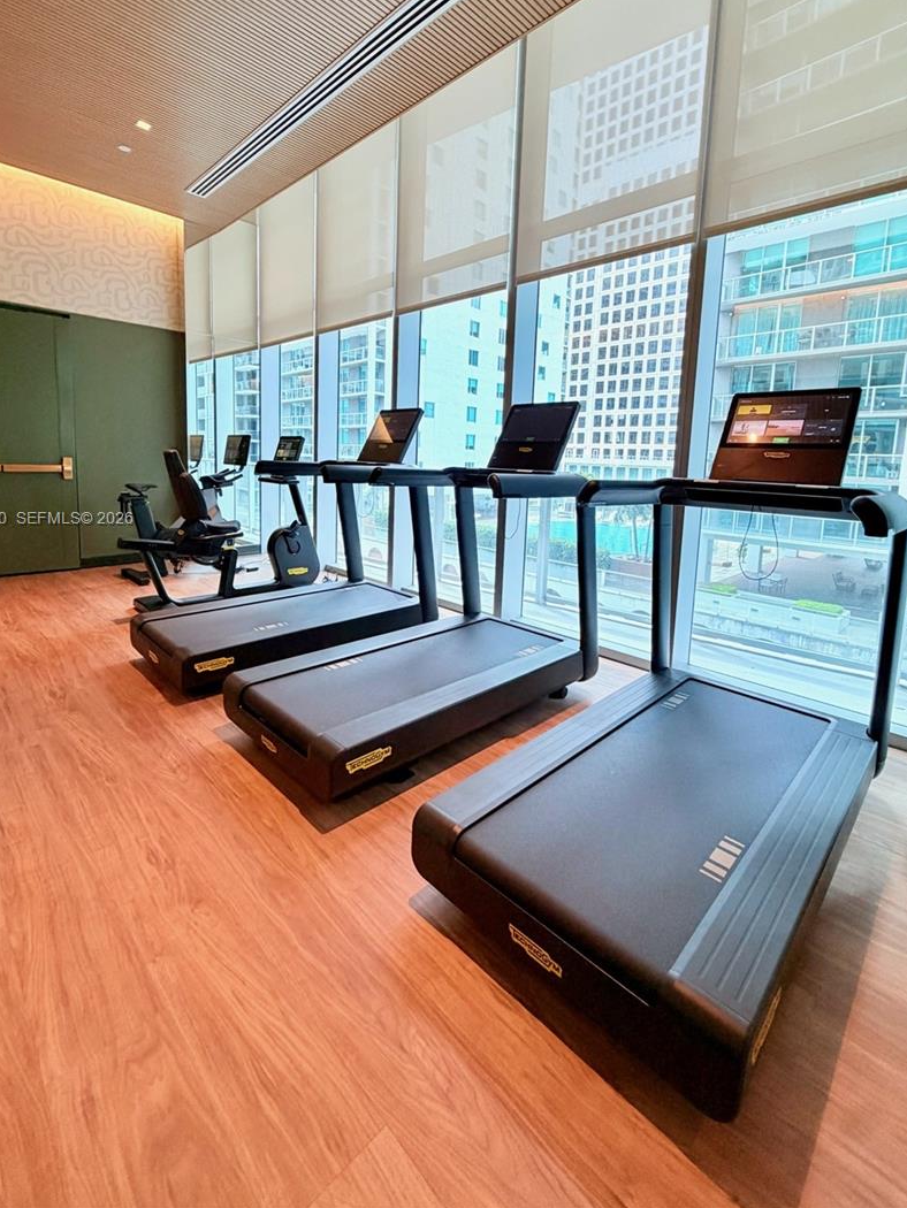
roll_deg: -2.5
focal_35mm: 16
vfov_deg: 93.9
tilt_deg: -7.1
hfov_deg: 78.1
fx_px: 559
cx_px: 439
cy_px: 520
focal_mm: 2.22
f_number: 2.2
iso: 125
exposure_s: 1/120
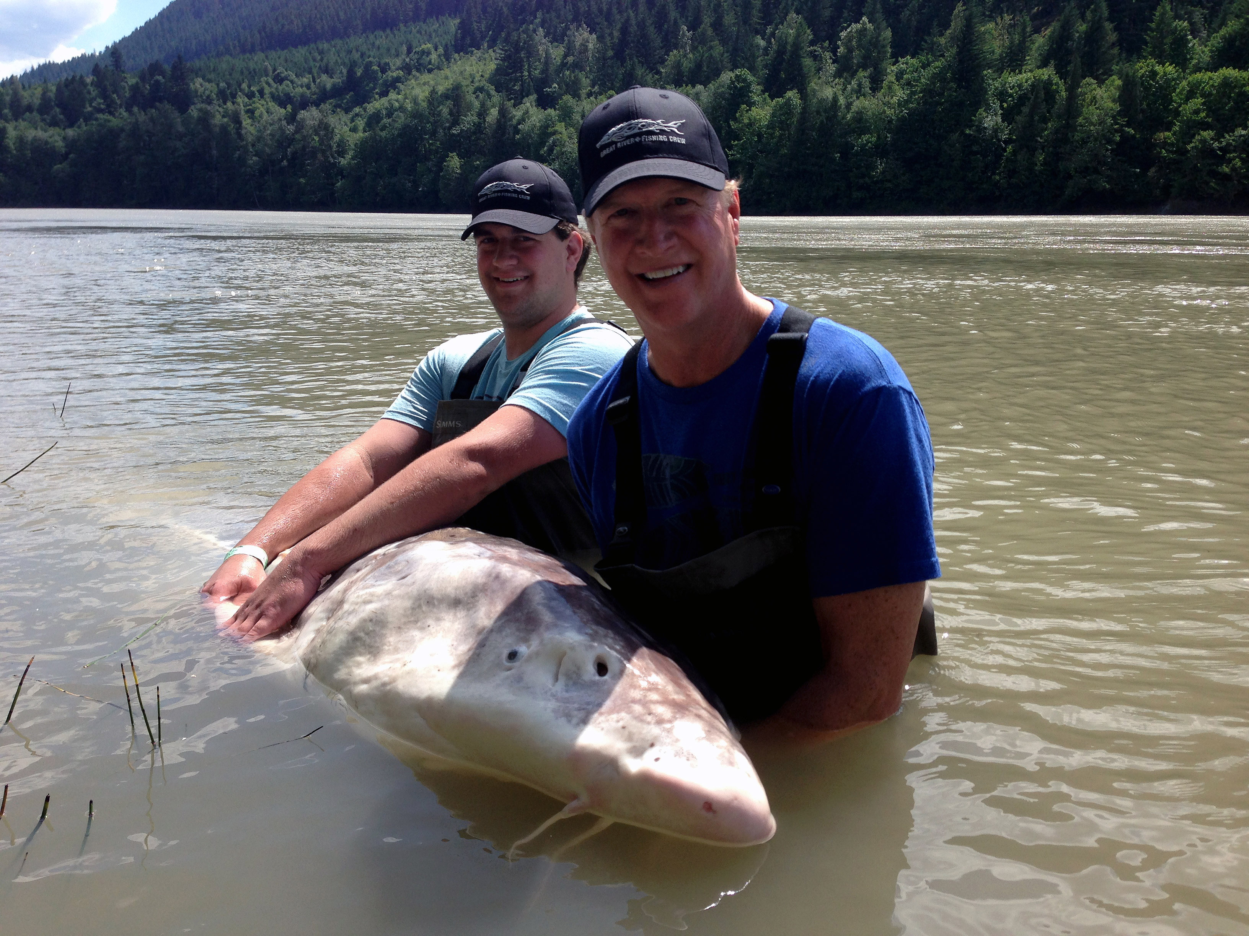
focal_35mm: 33
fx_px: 1191
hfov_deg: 55.4
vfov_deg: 42.9
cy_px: 468
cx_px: 624
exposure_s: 1/1232
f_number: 2.4
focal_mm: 4.12
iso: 50
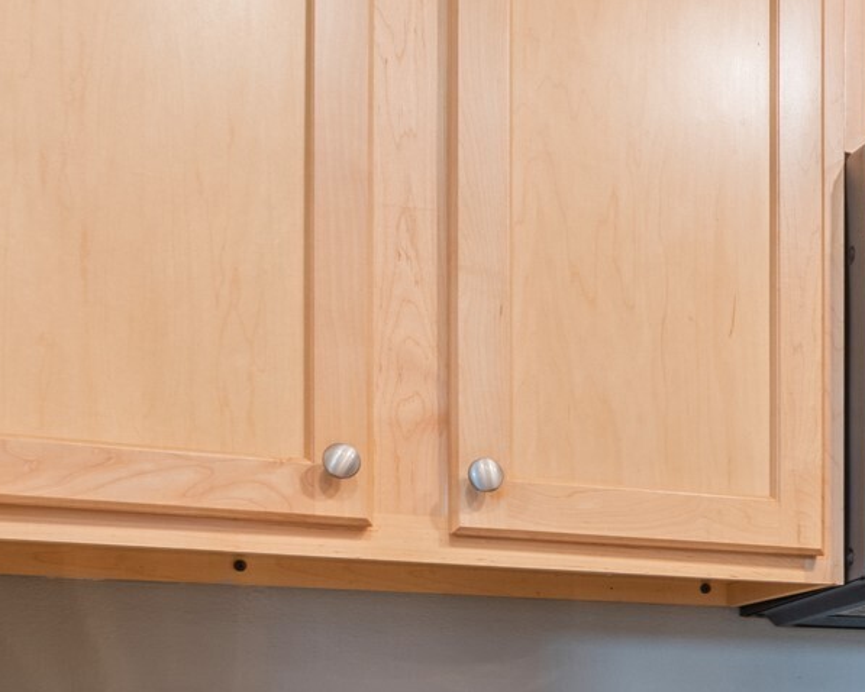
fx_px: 1639
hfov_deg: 25.3
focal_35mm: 64
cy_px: 701
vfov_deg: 22.9
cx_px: 1137
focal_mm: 16
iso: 250
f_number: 9
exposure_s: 1/2.5
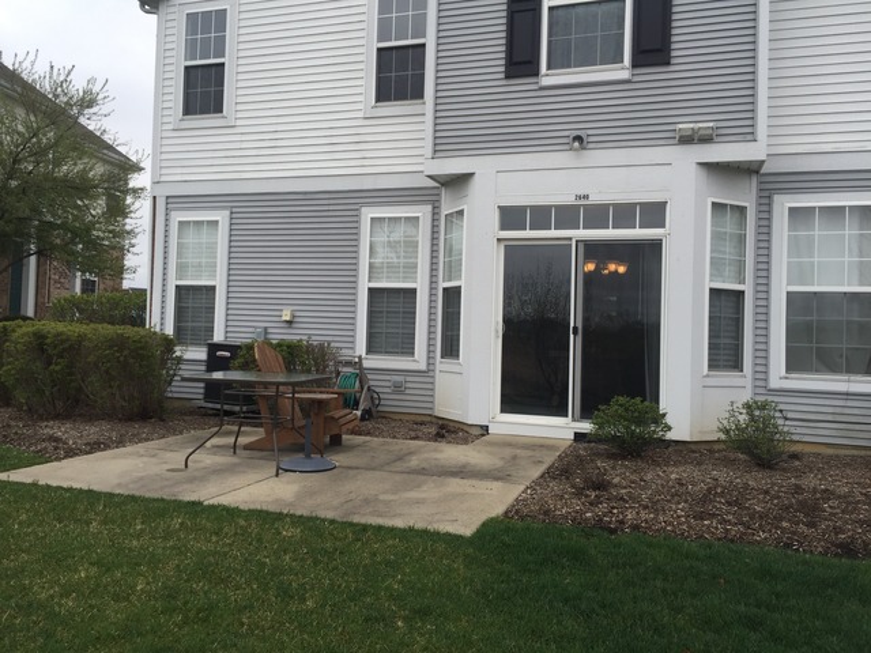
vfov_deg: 48.2
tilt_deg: +1.4
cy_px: 326
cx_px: 436
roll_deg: -2.8
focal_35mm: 29
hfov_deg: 61.7
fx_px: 730
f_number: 2.2
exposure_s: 1/719
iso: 32
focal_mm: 4.15
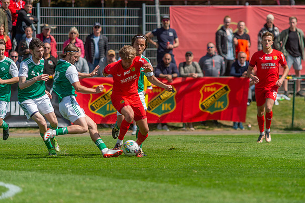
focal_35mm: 430
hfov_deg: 4.8
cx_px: 152
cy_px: 102
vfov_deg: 3.2
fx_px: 3642
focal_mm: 420
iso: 160
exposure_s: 1/1250
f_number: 4
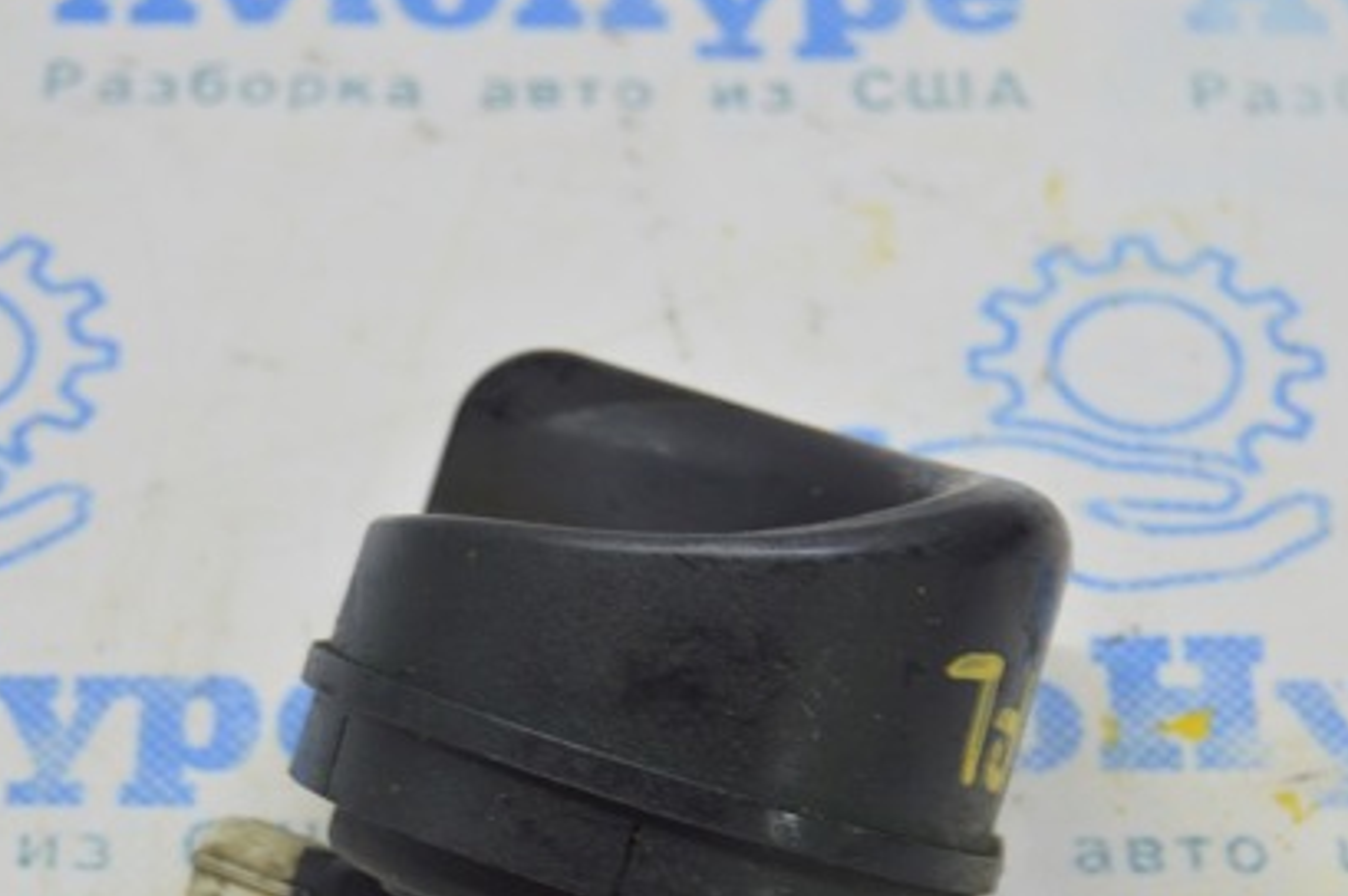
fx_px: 4564
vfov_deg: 11.2
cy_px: 651
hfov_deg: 16.8
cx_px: 695
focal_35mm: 122
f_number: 5.6
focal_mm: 52
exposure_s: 1/20
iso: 400
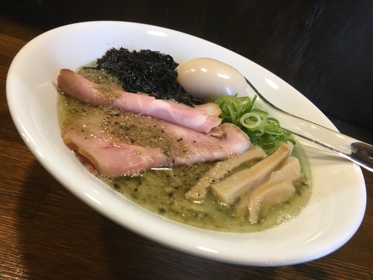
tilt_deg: -34.5
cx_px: 186
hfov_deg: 61.7
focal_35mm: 29
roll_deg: -23.4
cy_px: 140
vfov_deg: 48.2
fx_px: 312
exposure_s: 1/33
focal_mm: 4.15
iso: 125
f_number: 2.2
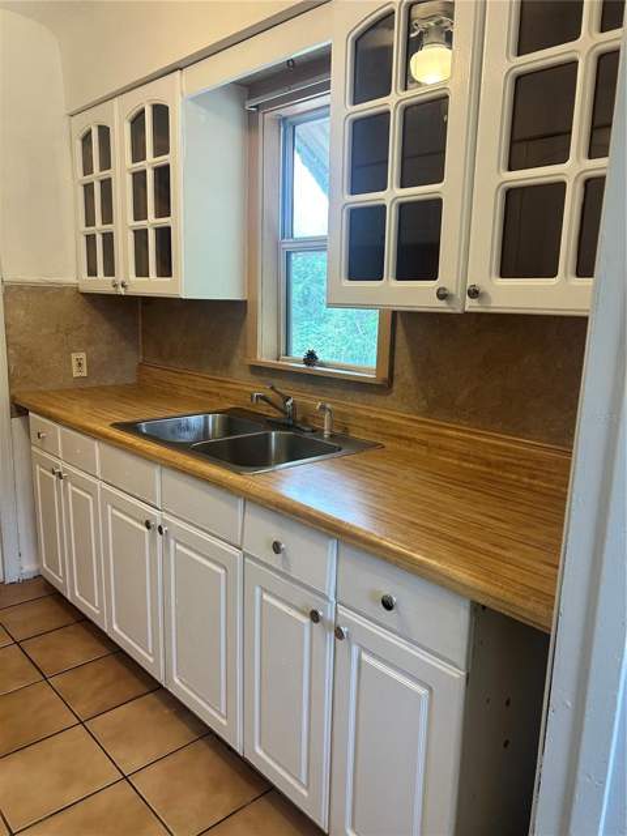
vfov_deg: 67.3
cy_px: 418
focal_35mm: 26
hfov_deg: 53.1
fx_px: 628
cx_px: 314
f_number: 1.5
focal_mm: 5.7
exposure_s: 1/60
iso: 125
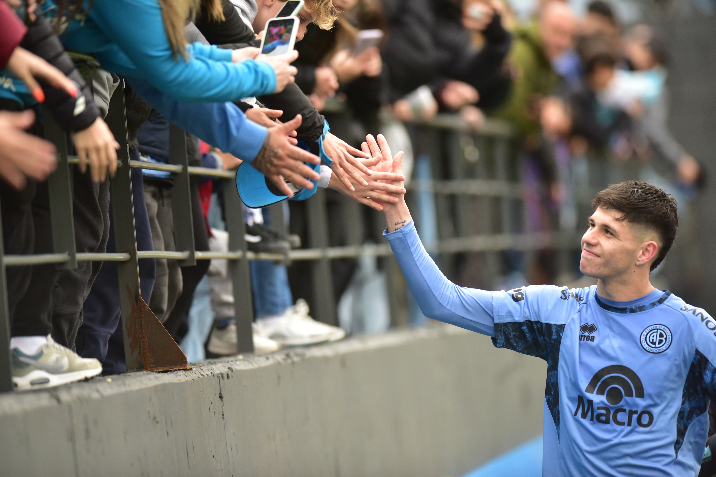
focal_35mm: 300
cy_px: 238
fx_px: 5966
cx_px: 358
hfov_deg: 6.9
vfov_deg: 4.6
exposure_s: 1/2000
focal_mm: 300
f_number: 2.8
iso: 1250
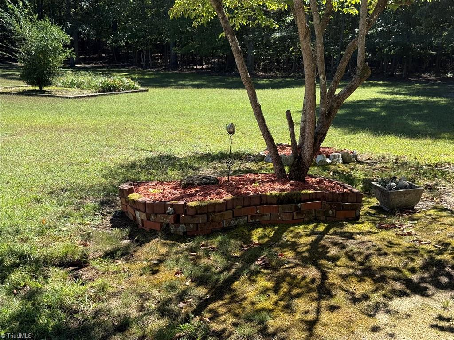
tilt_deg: -14.3
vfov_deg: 30.3
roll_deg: +0.3
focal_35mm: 48
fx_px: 630
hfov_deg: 39.7
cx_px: 227
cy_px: 170
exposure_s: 1/1795
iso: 64
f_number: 1.78
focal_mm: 6.76
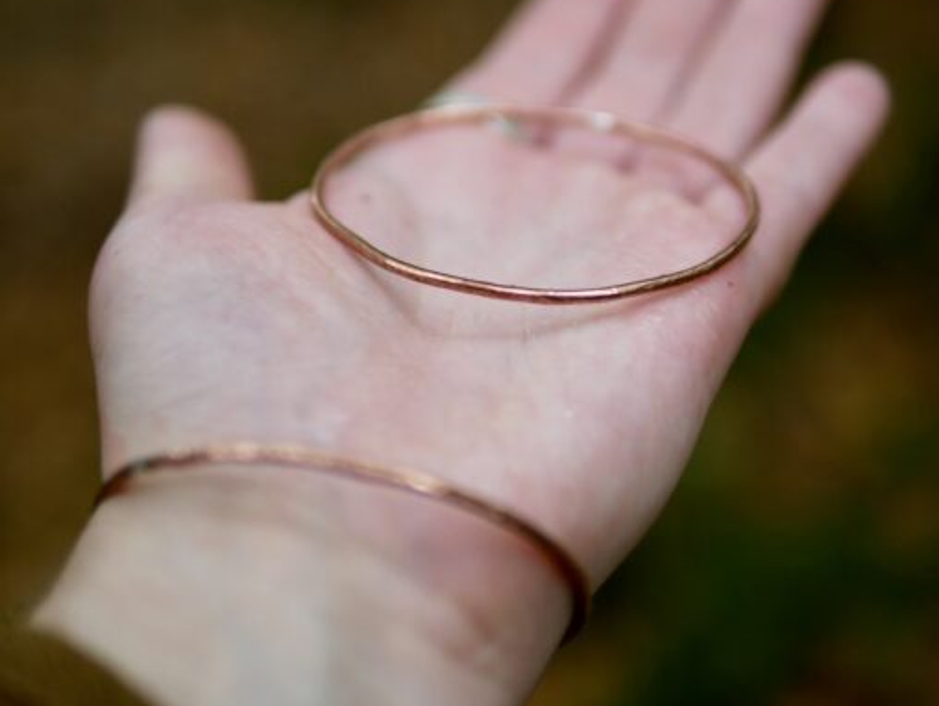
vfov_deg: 24.8
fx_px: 1602
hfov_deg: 32.6
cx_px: 525
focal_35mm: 59
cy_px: 302
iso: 200
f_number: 1.4
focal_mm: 25
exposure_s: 1/80
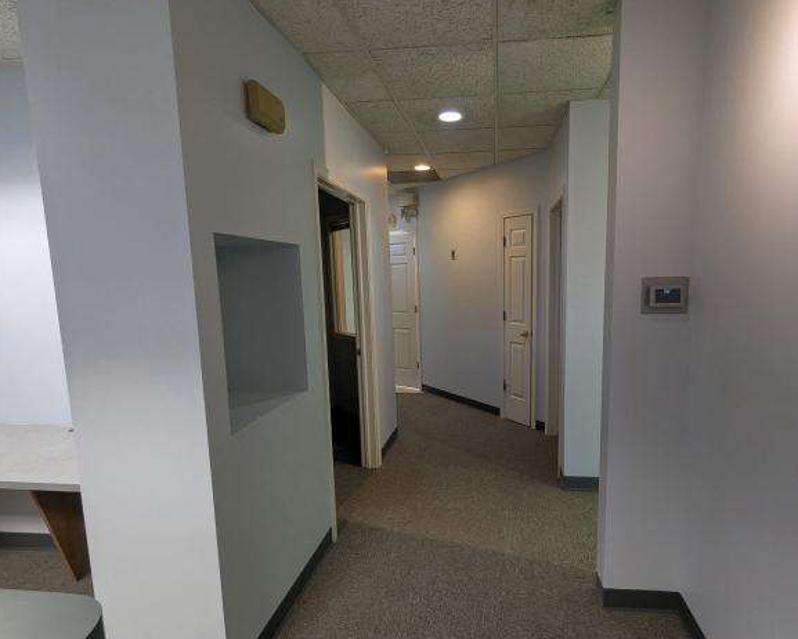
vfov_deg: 73.8
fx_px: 425
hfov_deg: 85.8
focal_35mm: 18
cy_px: 333
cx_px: 454
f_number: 2.2
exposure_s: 1/30
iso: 117
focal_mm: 2.35
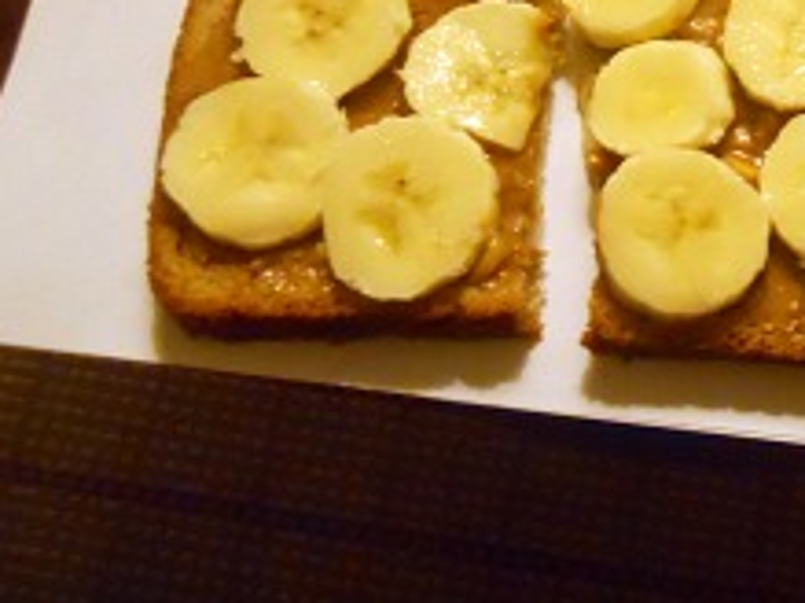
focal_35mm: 64
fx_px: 1488
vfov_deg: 22.1
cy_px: 6
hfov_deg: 28.0
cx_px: 853
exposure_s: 1/30
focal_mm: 5
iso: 800
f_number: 2.7
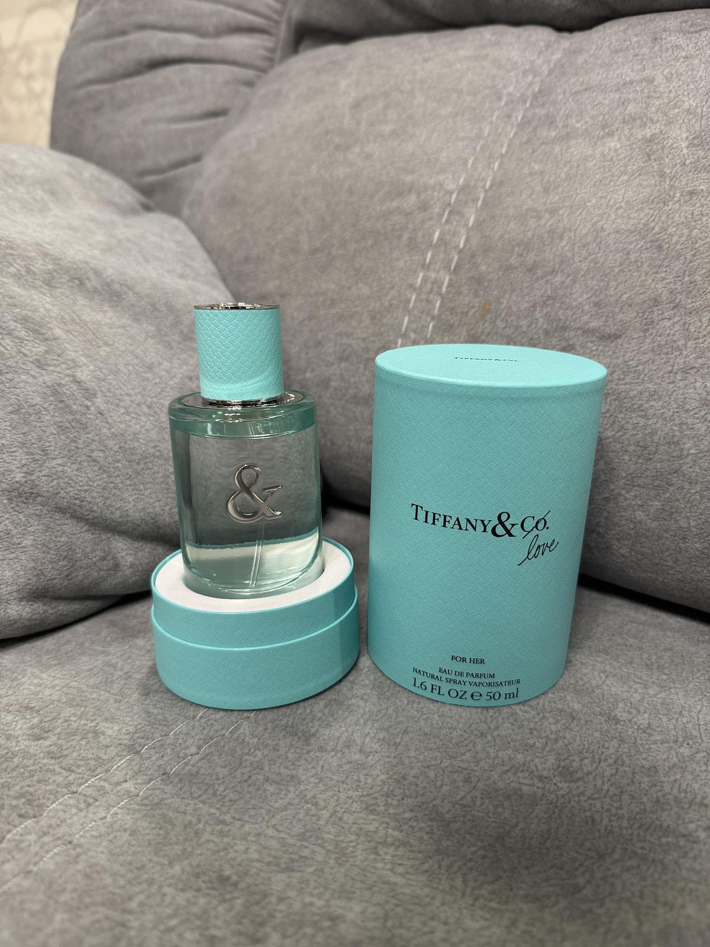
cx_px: 355
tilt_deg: -18.4
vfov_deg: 71.6
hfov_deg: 56.8
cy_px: 474
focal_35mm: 24
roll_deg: -0.8
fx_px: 656
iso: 200
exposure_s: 1/50
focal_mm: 6.76
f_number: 1.78
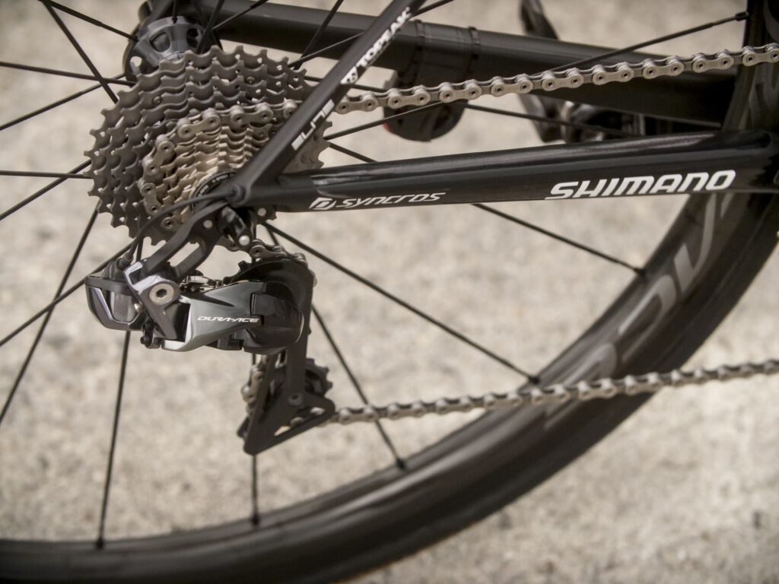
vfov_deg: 9.6
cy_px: 292
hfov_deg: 12.8
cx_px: 390
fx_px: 3466
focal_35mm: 154
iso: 1600
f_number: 2.5
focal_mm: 77
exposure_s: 1/8000
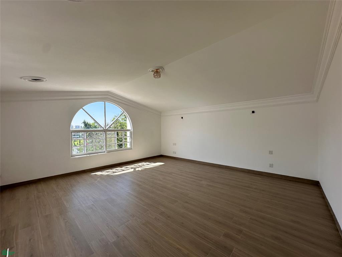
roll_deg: +1.9
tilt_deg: +1.4
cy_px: 128
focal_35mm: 14
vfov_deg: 85.7
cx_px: 171
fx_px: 138
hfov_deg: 102.1
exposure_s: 1/518
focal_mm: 2.22
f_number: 2.2
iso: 40
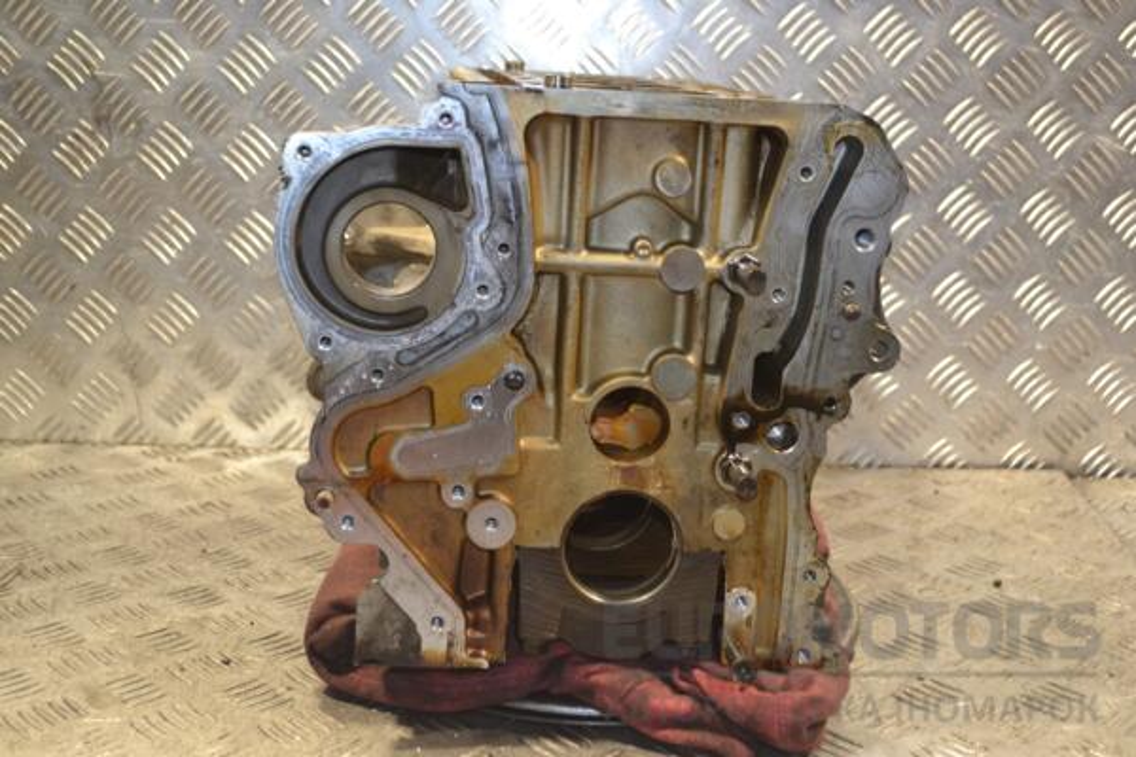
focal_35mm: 48
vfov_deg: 28.1
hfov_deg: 41.1
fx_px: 1515
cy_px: 378
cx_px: 568
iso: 500
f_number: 4.8
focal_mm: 32
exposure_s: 1/60
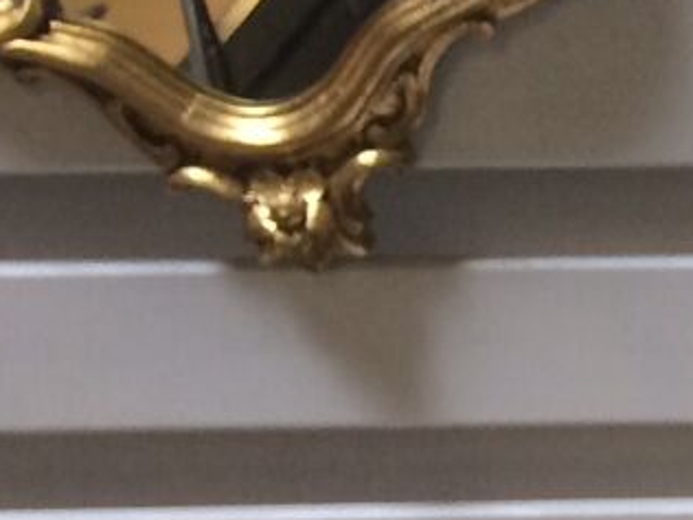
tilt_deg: -37.3
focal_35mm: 150
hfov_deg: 11.5
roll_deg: -0.8
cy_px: 1123
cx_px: 1487
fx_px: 3003
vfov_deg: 9.1
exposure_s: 1/33
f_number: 2.2
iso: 50
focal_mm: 4.15
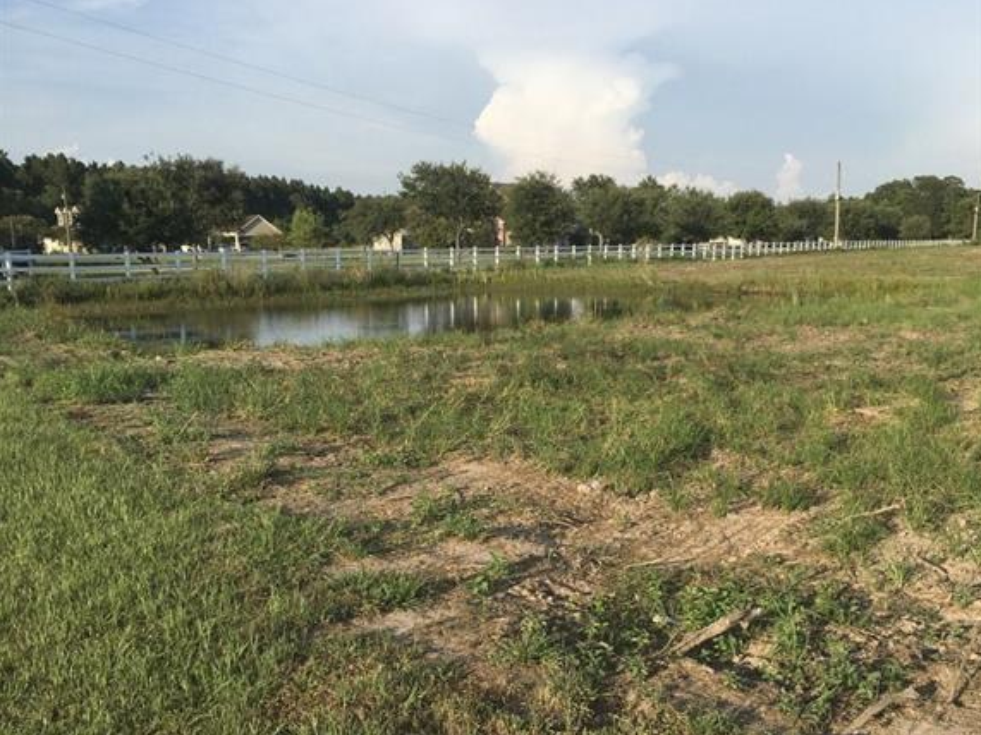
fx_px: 1105
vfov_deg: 36.4
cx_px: 493
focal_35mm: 39
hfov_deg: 47.9
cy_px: 489
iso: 25
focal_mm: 4.15
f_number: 2.2
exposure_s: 1/1374
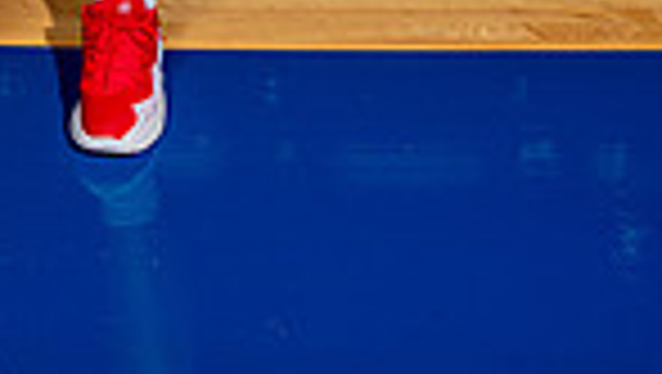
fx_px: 1353
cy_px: -622
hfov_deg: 26.5
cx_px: 50
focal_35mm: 77
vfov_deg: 11.7
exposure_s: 1/125
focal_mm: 24
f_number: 7.1
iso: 250
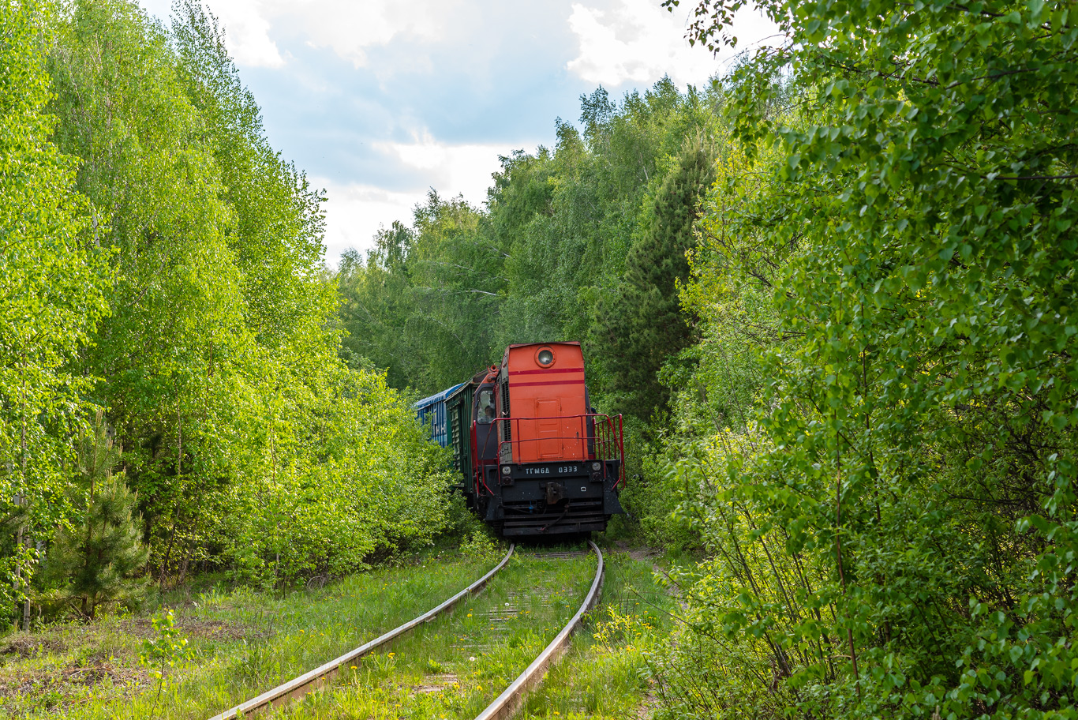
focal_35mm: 66
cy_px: 360
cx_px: 539
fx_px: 1977
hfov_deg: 30.5
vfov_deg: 20.6
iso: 200
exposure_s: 1/200
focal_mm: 66
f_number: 7.1
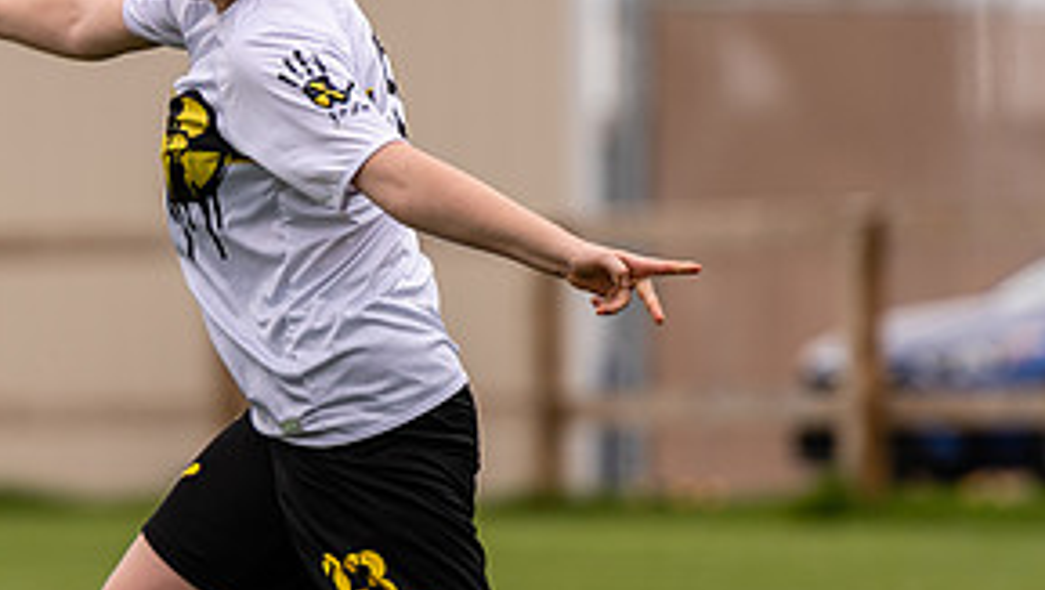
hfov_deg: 3.4
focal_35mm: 630
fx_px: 17468
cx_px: 101
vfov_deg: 1.9
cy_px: 205
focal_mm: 200
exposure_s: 1/1000
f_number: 2.8
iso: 100
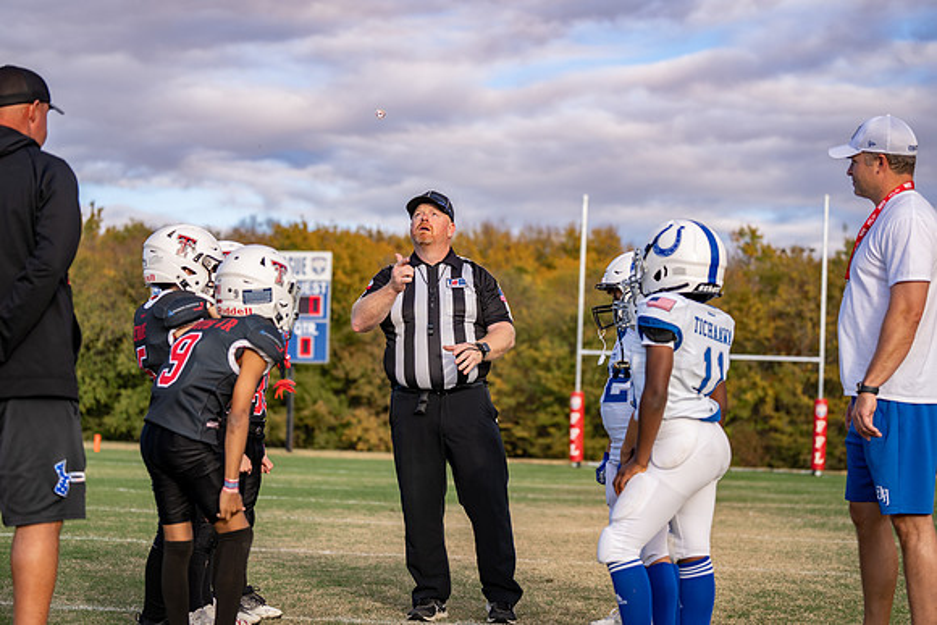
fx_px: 1822
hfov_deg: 28.8
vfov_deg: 19.5
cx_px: 468
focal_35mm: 70
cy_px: 312
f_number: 2.8
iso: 100
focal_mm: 70
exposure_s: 1/800
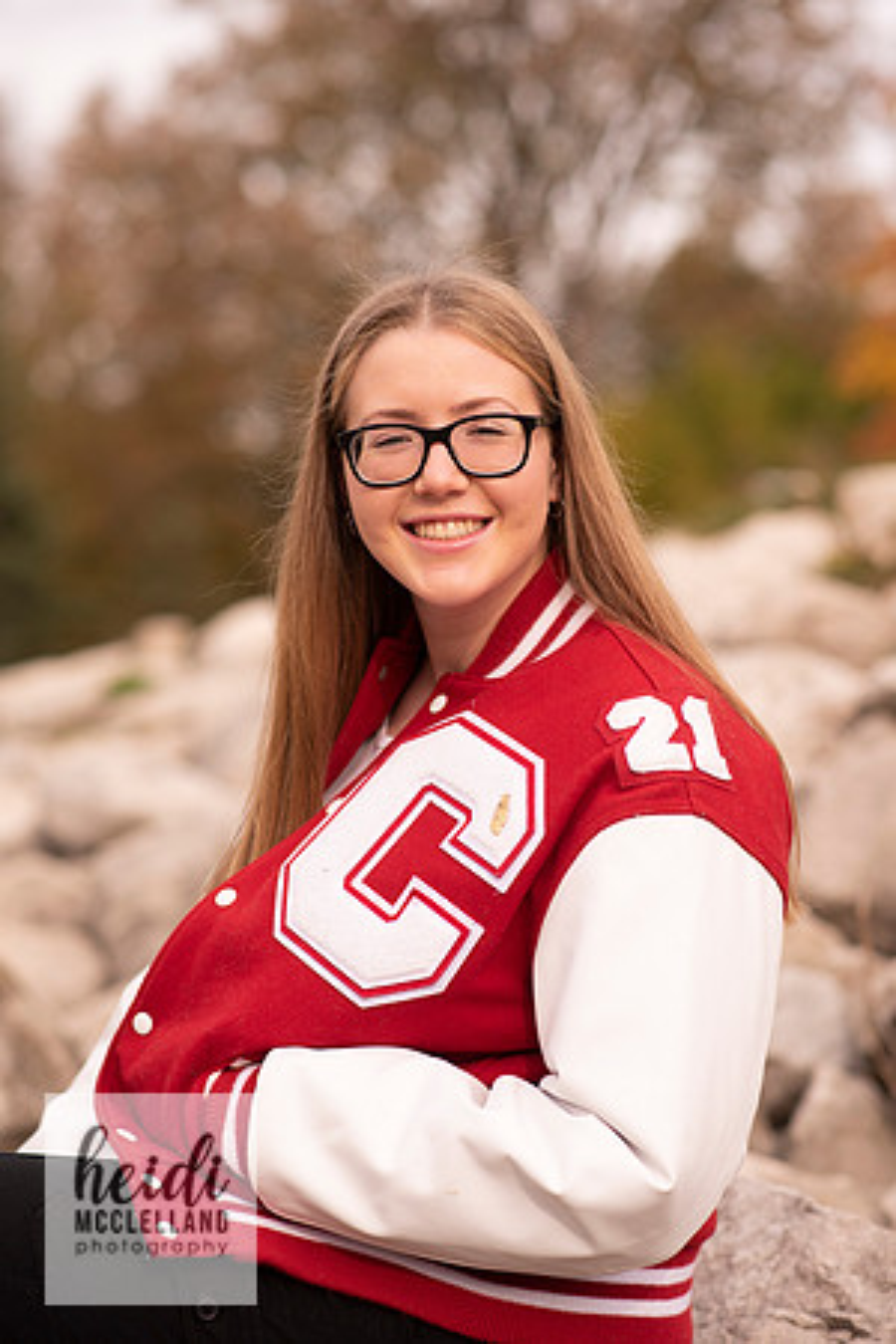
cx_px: 448
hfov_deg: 16.1
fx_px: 3173
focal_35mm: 85
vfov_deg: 23.9
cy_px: 672
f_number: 2.5
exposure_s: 1/1000
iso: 100
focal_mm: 85
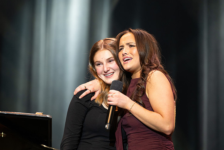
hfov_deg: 10.9
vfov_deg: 7.3
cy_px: 71
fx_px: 1169
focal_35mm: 188
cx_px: 109
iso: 1250
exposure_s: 1/200
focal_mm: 170
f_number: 2.8
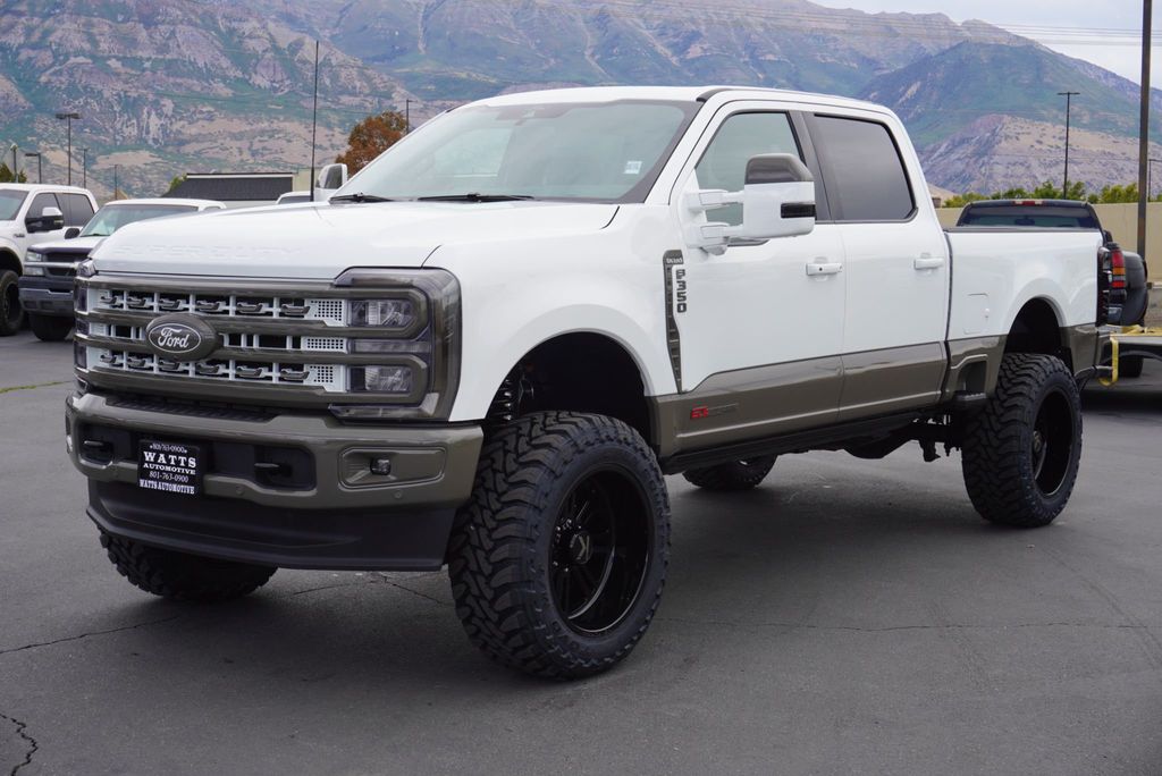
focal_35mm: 51
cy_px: 388
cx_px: 581
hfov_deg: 38.9
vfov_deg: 26.5
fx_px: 1647
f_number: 9
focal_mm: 34
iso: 100
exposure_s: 1/100
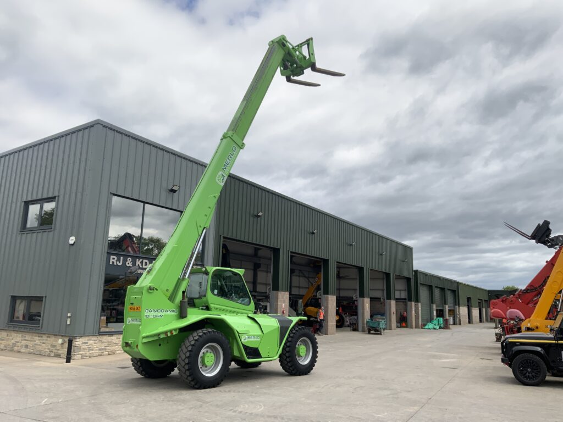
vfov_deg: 48.2
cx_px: 282
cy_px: 211
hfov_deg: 61.7
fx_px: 472
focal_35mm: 29
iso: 16
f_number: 1.8
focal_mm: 3
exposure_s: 1/719
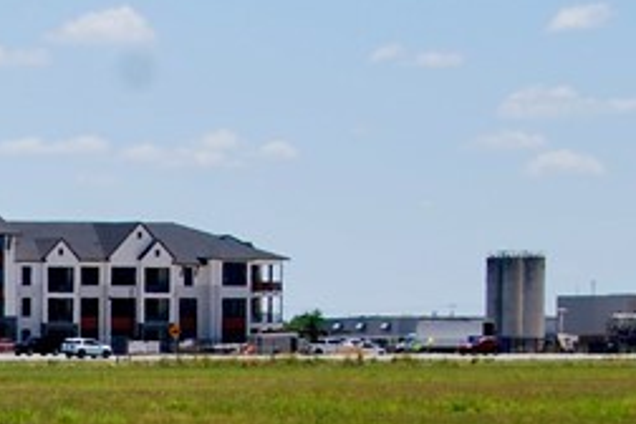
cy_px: 416
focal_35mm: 284
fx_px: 5017
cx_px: -498
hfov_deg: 7.1
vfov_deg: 4.8
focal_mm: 44
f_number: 8
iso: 100
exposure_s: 1/250
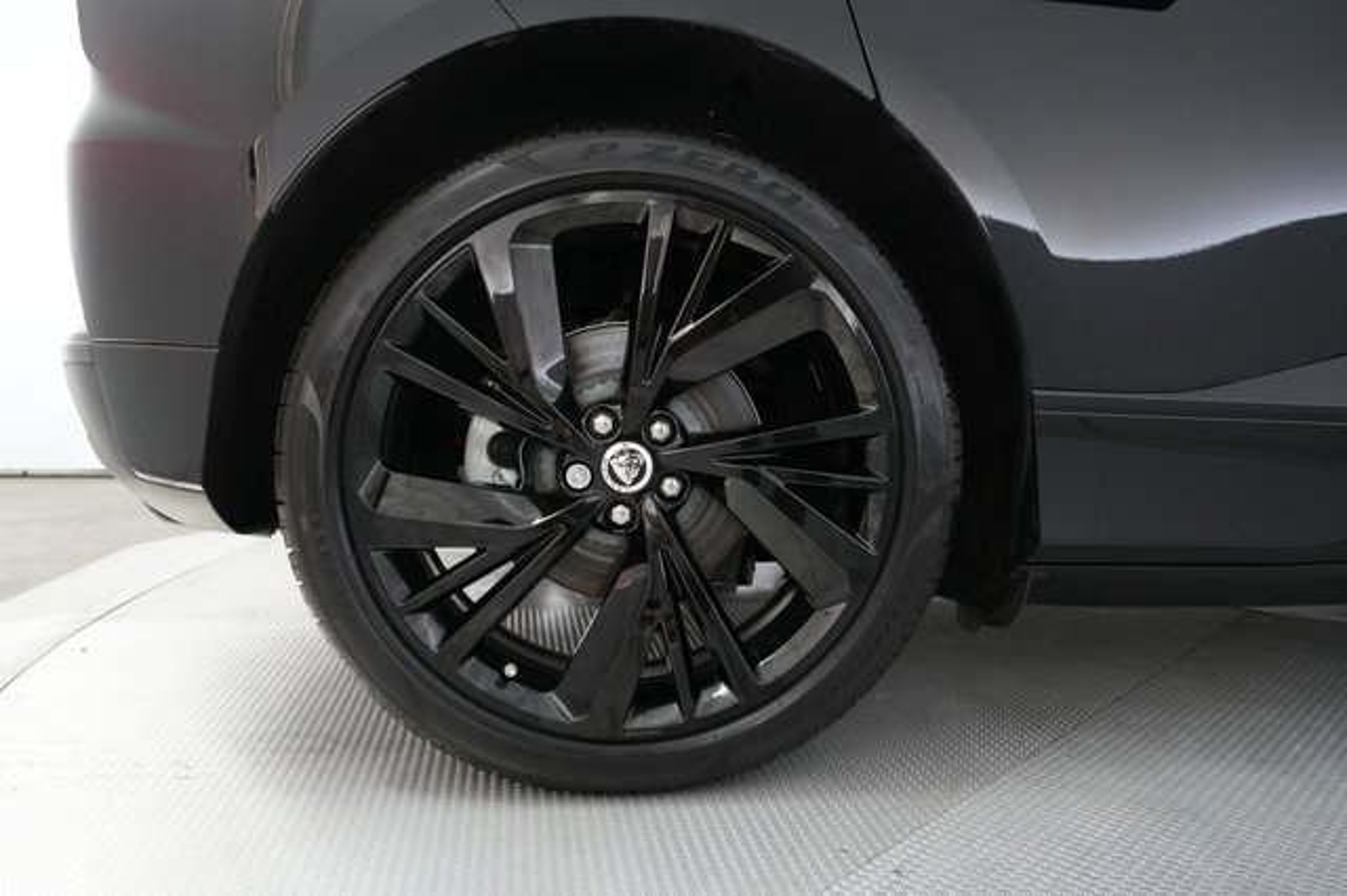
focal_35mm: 25
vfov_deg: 51.2
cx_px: 674
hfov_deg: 71.5
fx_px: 935
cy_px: 448
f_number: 4.5
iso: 2500
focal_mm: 25
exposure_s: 1/50
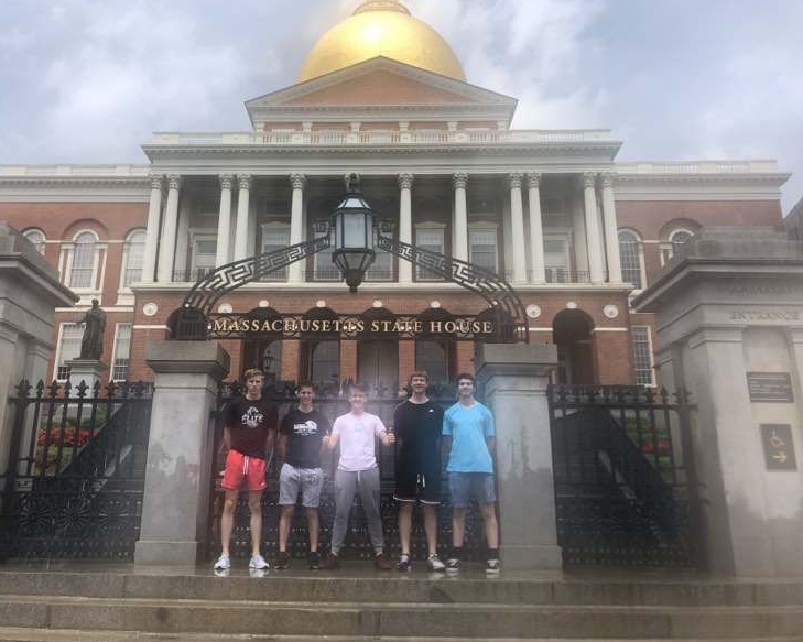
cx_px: 363
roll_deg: -0.2
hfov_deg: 58.7
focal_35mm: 30
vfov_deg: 48.5
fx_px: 713
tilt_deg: +17.0
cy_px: 318
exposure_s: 1/1567
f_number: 1.8
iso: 20
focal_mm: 3.99
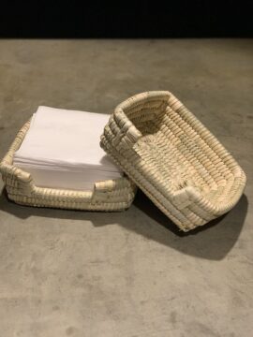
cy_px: 168
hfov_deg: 28.0
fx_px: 507
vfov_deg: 36.8
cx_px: 126
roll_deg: -3.0
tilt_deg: -32.7
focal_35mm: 52
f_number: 2.4
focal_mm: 6
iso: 400
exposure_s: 1/60
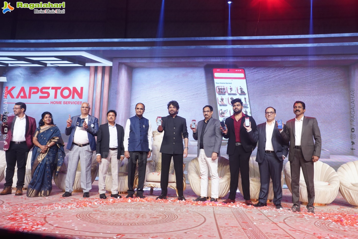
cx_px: 179
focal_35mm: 28
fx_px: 278
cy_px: 120
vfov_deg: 46.4
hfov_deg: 65.5
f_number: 6.3
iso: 1000
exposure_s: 1/100
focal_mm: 28
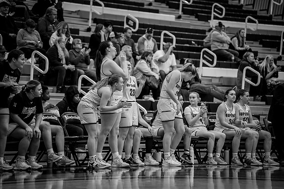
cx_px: 142
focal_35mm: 150
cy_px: 94
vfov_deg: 9.2
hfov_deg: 13.7
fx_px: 1184
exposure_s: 1/640
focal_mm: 150
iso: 1600
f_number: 2.8
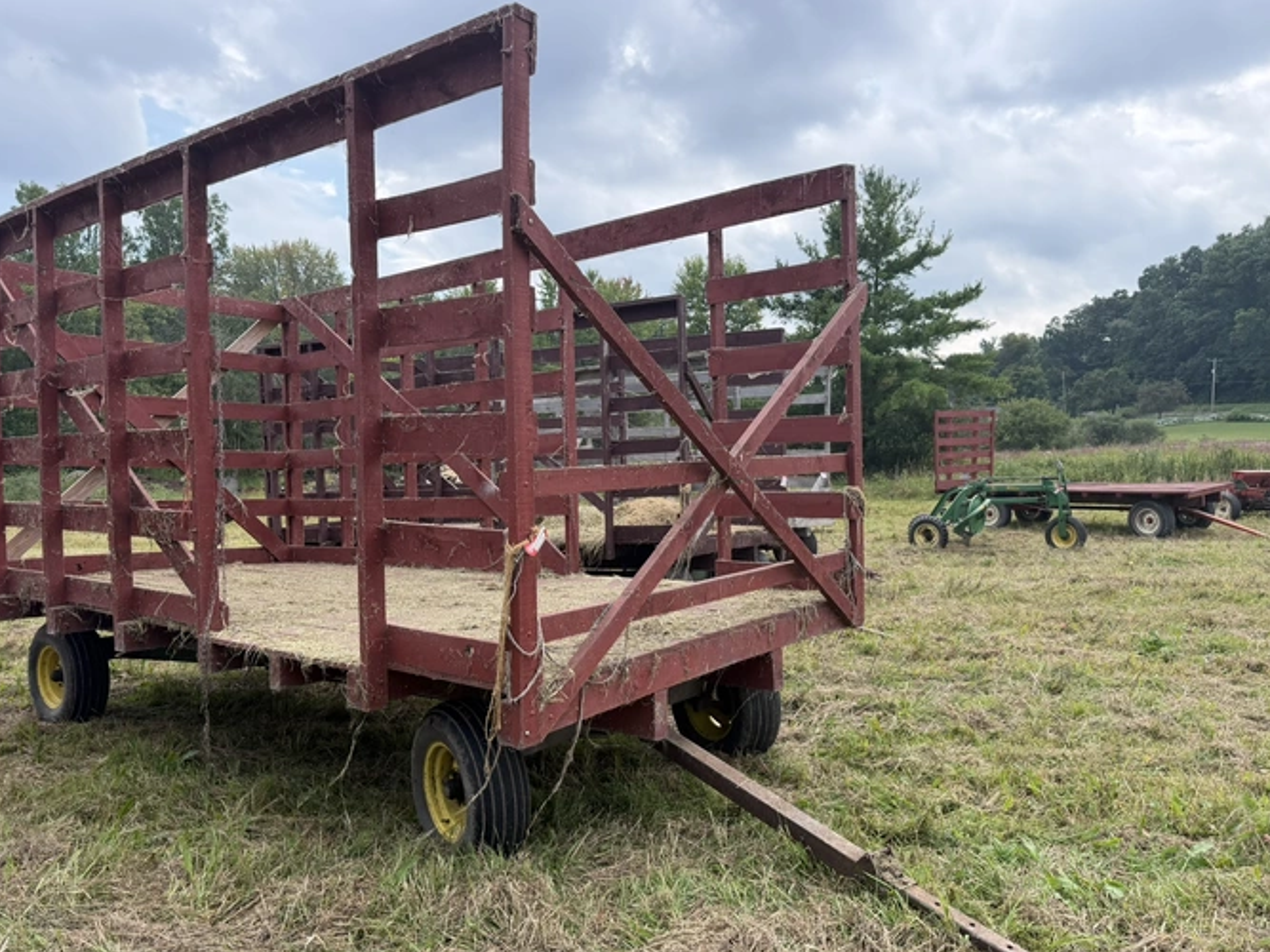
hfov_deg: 65.3
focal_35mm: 27
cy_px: 521
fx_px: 990
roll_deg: +0.2
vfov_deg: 51.3
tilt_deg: -1.8
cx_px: 607
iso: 100
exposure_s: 1/2445
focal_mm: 6.76
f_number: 1.78
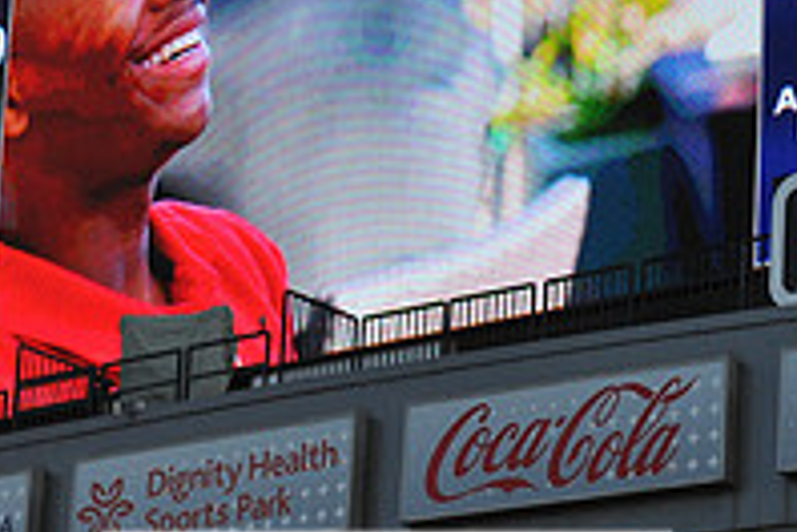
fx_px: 5579
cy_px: -20
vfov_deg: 5.4
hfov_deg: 8.2
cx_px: 386
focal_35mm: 252
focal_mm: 86
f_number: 16
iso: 1600
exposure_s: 1/1000
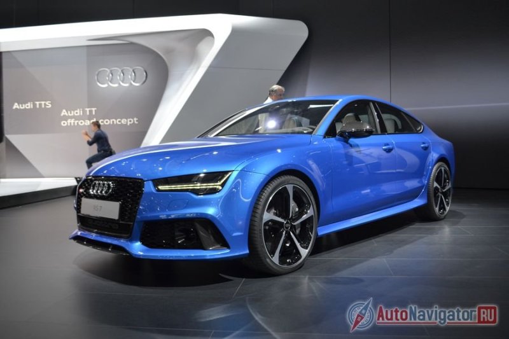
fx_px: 466
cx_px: 254
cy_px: 170
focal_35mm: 33
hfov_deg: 57.2
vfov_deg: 40.0
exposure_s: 1/60
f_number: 3.8
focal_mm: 22
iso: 400
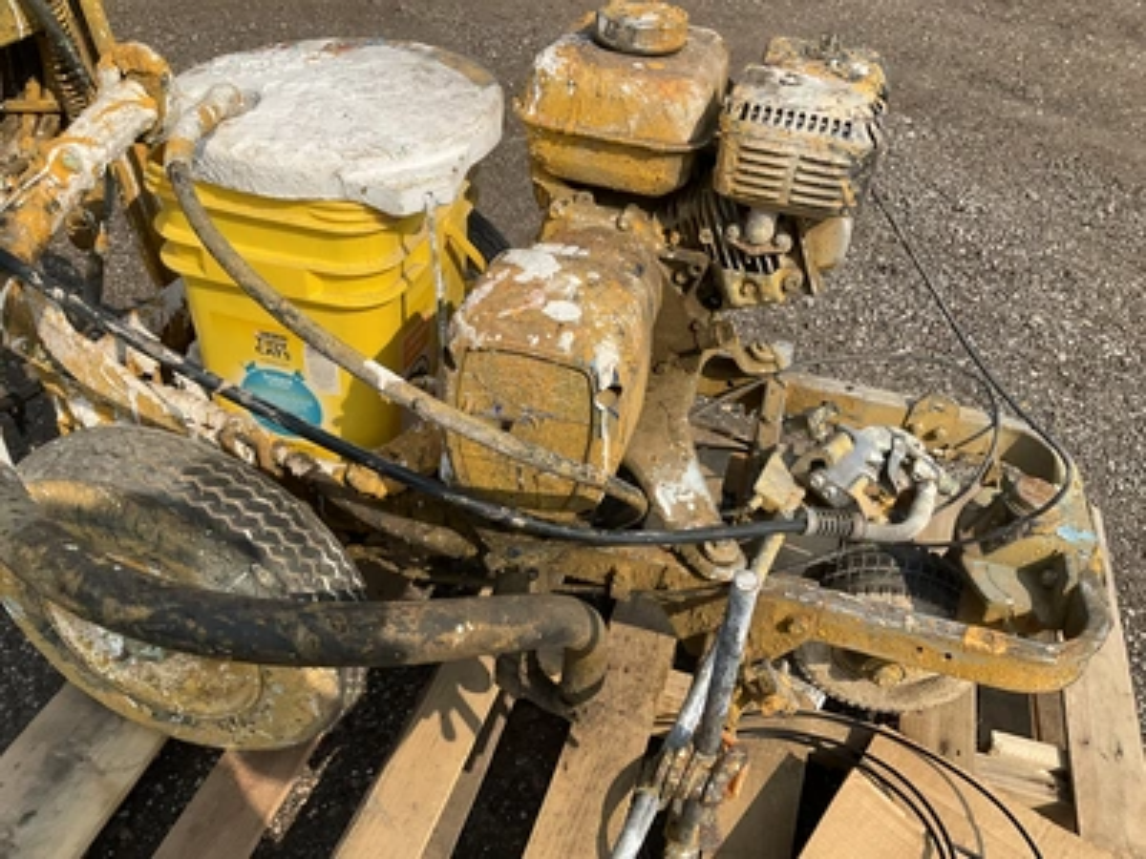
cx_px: 573
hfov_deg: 61.7
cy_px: 430
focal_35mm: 29
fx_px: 960
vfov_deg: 48.2
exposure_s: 1/1786
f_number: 1.8
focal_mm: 3
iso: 25
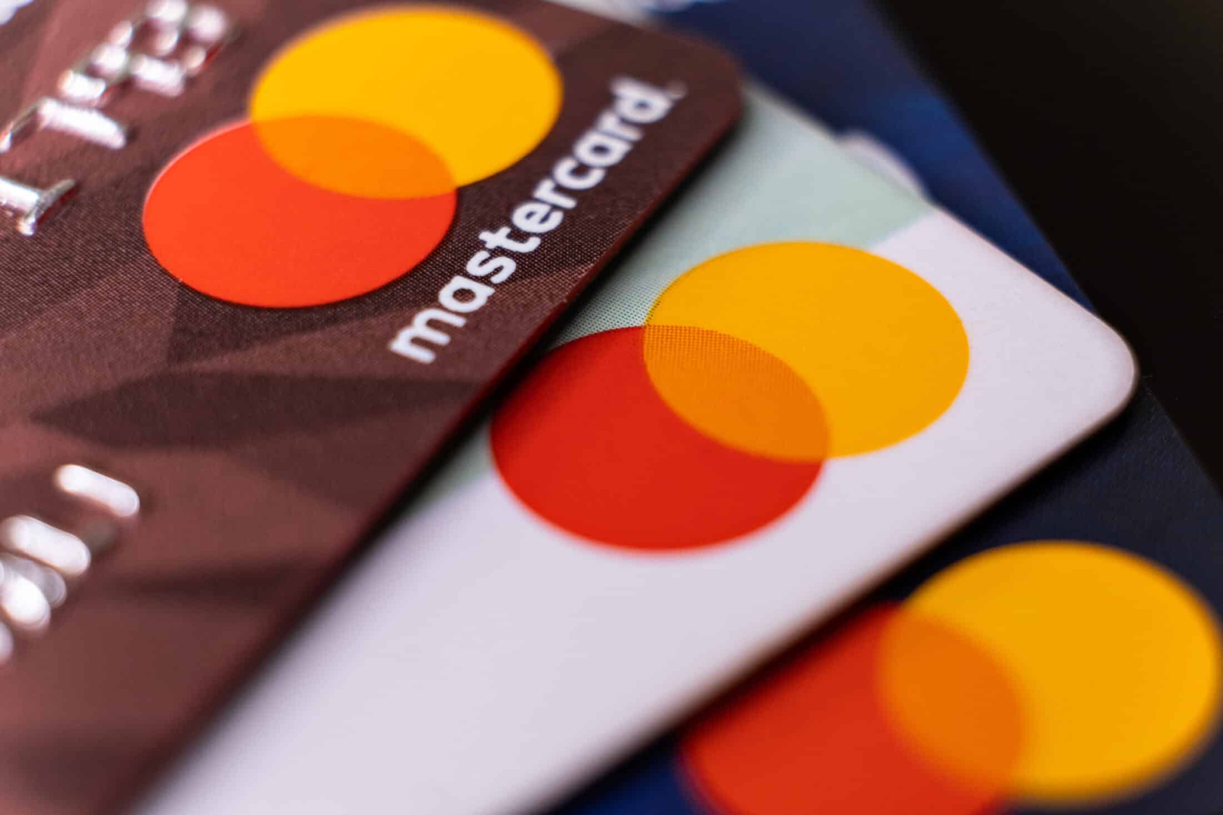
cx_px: 612
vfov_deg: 16.5
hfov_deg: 24.5
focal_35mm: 83
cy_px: 408
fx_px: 2820
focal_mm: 55
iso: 500
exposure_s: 1/125
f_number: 4
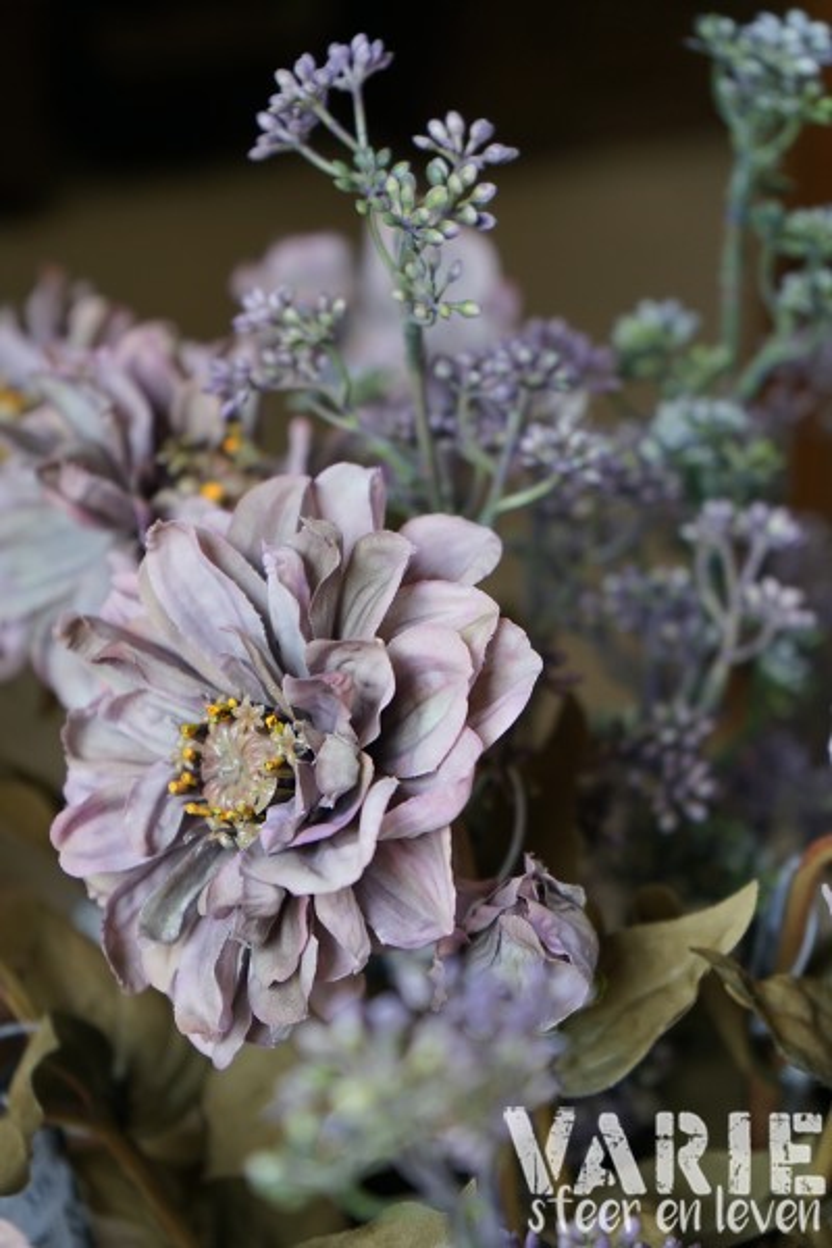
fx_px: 2426
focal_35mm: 70
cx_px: 416
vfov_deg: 28.8
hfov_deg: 19.5
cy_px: 624
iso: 500
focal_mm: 70
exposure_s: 1/90
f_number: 5.6
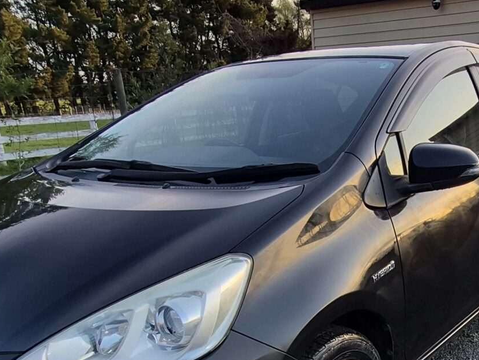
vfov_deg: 33.8
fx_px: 554
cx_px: 352
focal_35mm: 40
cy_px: 332
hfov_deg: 45.4
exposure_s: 1/219
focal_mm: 1.74
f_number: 2.2
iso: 40
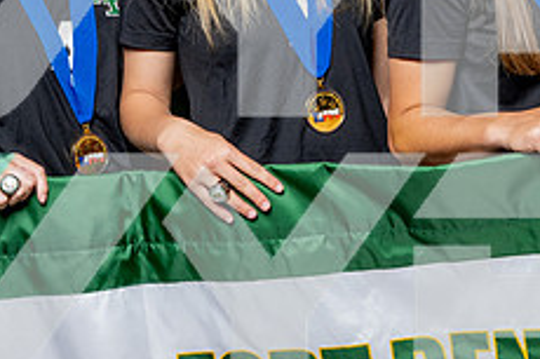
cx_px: 333
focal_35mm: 84
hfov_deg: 24.2
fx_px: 1259
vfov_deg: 16.0
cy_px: 15
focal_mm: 31
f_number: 11
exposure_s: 1/250
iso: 800
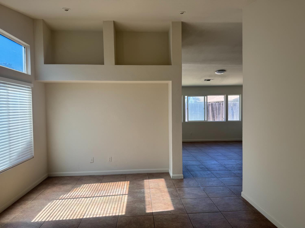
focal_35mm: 24
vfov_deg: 56.8
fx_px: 211
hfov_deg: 71.6
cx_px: 152
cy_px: 114
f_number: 1.78
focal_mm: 6.76
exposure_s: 1/292
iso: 80
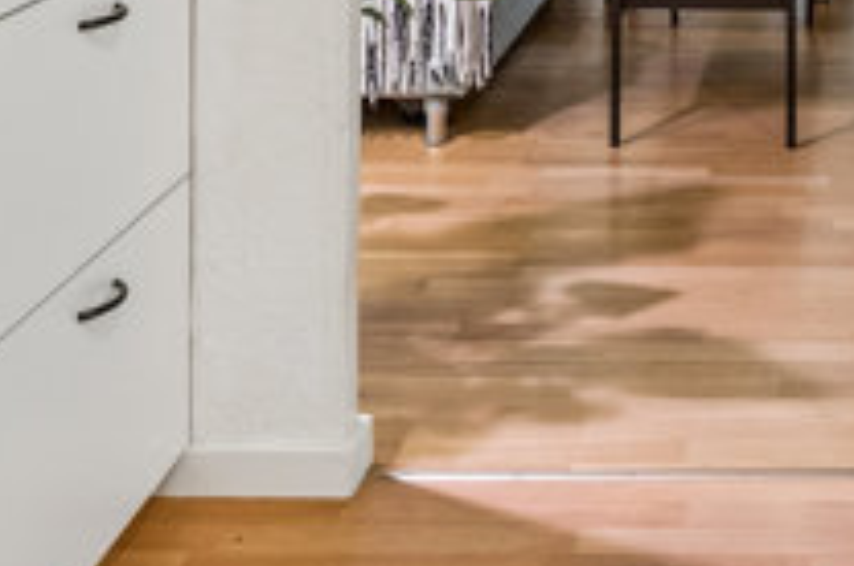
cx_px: 801
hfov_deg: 25.1
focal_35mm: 78
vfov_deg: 15.5
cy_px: -379
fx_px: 1847
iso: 200
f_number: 8
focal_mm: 13.5
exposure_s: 1/4
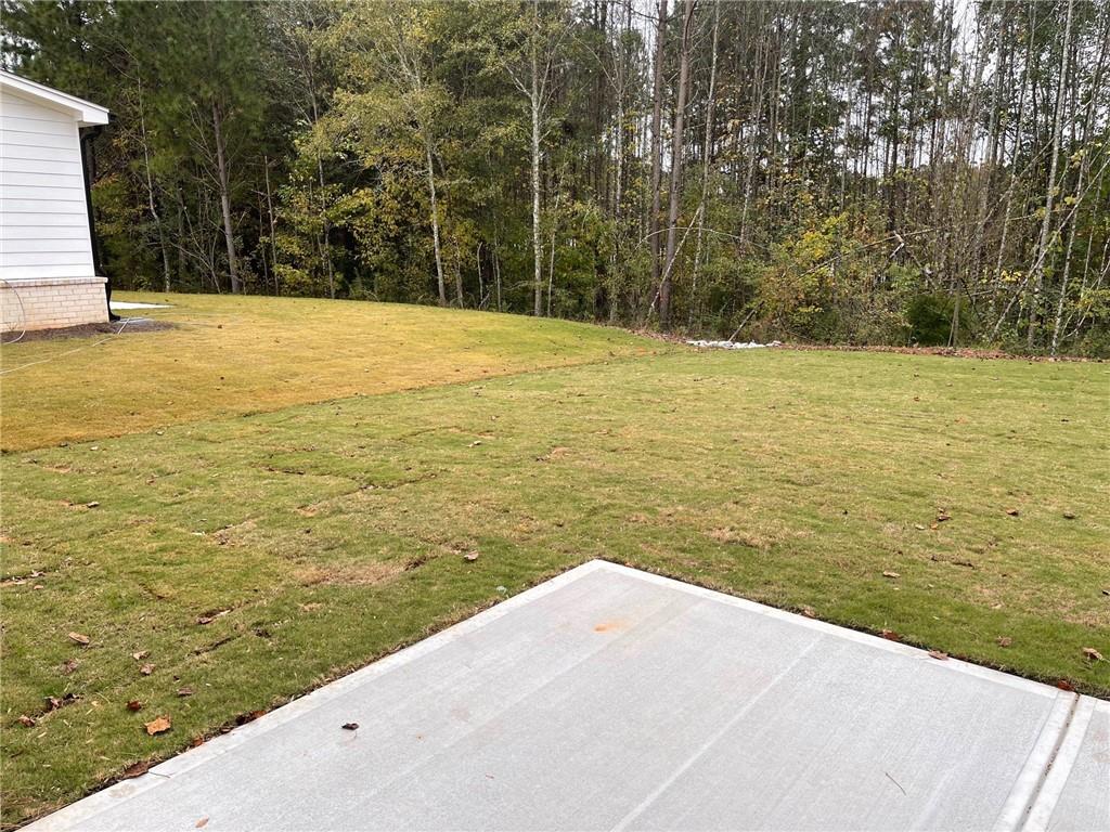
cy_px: 416
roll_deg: -0.2
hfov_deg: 67.3
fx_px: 834
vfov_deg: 53.1
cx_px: 555
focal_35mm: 26
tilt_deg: -11.9
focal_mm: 5.1
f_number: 1.6
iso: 32
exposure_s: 1/201
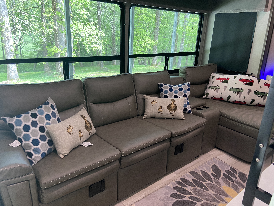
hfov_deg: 67.3
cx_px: 137
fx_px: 206
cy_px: 103
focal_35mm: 26
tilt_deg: -19.3
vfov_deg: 53.1
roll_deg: -4.2
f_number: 1.8
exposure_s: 1/60
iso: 160
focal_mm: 4.25
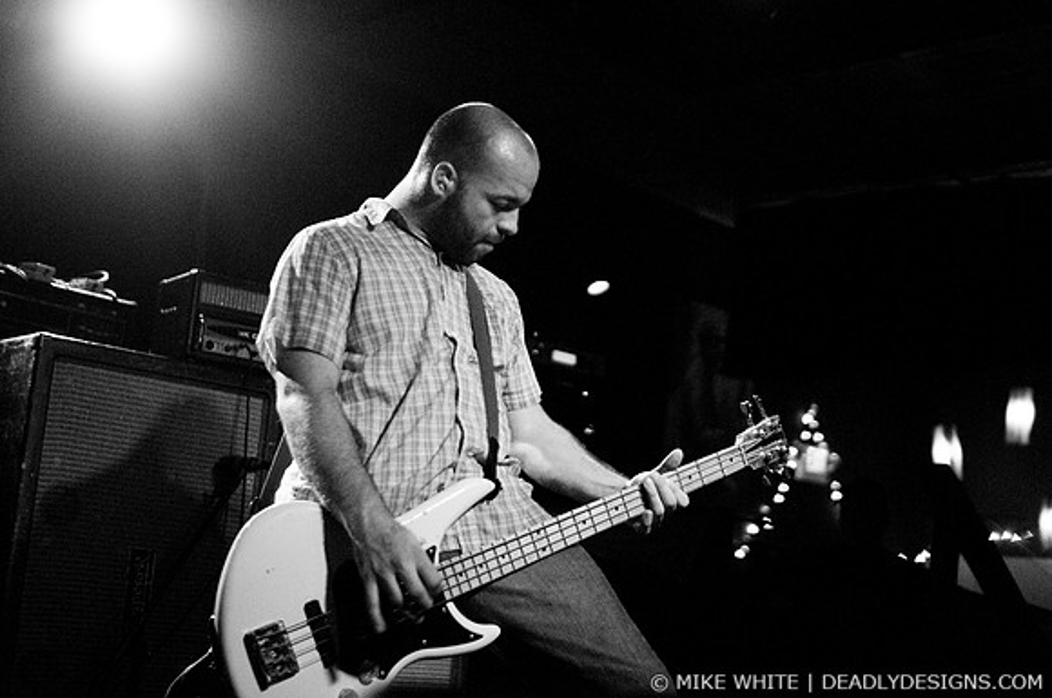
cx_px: 526
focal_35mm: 45
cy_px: 349
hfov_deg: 43.7
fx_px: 1313
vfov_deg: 29.8
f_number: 1.6
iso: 1250
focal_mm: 30
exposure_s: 1/160
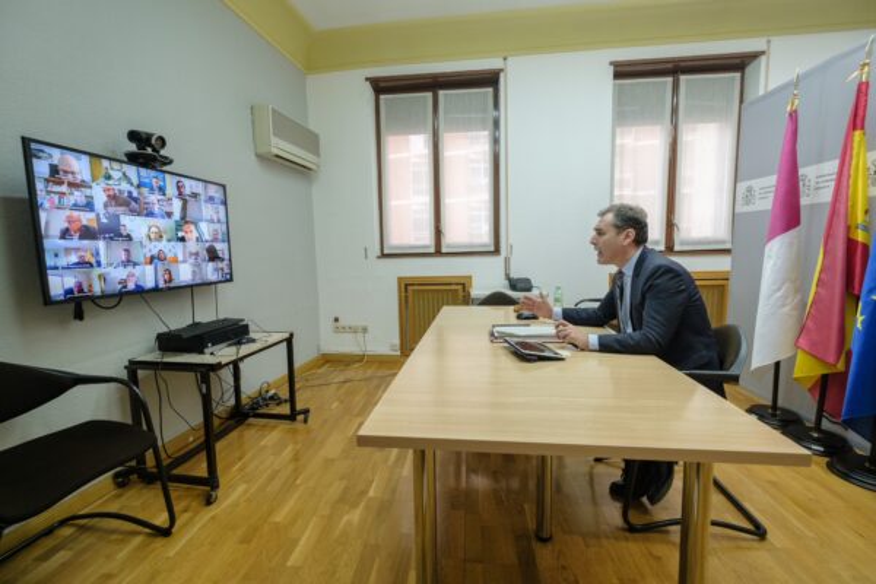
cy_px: 292
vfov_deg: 77.3
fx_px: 365
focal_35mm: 15
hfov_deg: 100.4
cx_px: 438
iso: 1600
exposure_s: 1/125
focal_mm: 10
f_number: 4
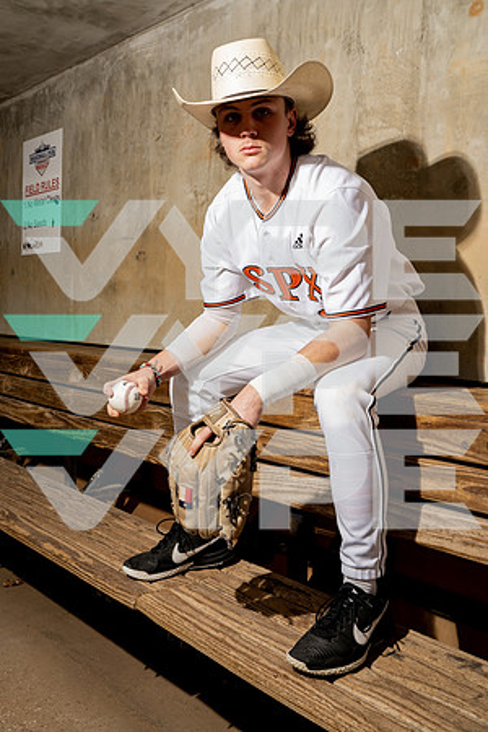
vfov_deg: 54.4
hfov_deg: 37.9
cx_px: 244
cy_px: 366
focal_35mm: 35
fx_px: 712
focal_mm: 35
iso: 320
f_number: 8
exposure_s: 1/250
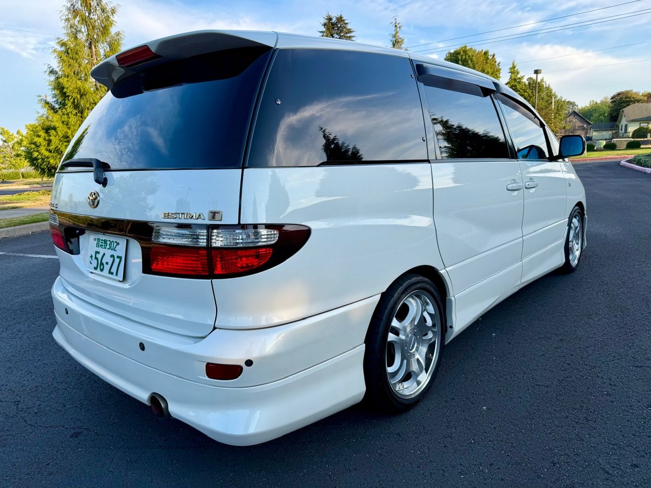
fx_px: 451
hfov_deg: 71.6
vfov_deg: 56.8
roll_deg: +1.9
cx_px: 326
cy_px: 244
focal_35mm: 24
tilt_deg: -12.4
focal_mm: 6.76
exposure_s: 1/1122
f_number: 1.78
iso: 80
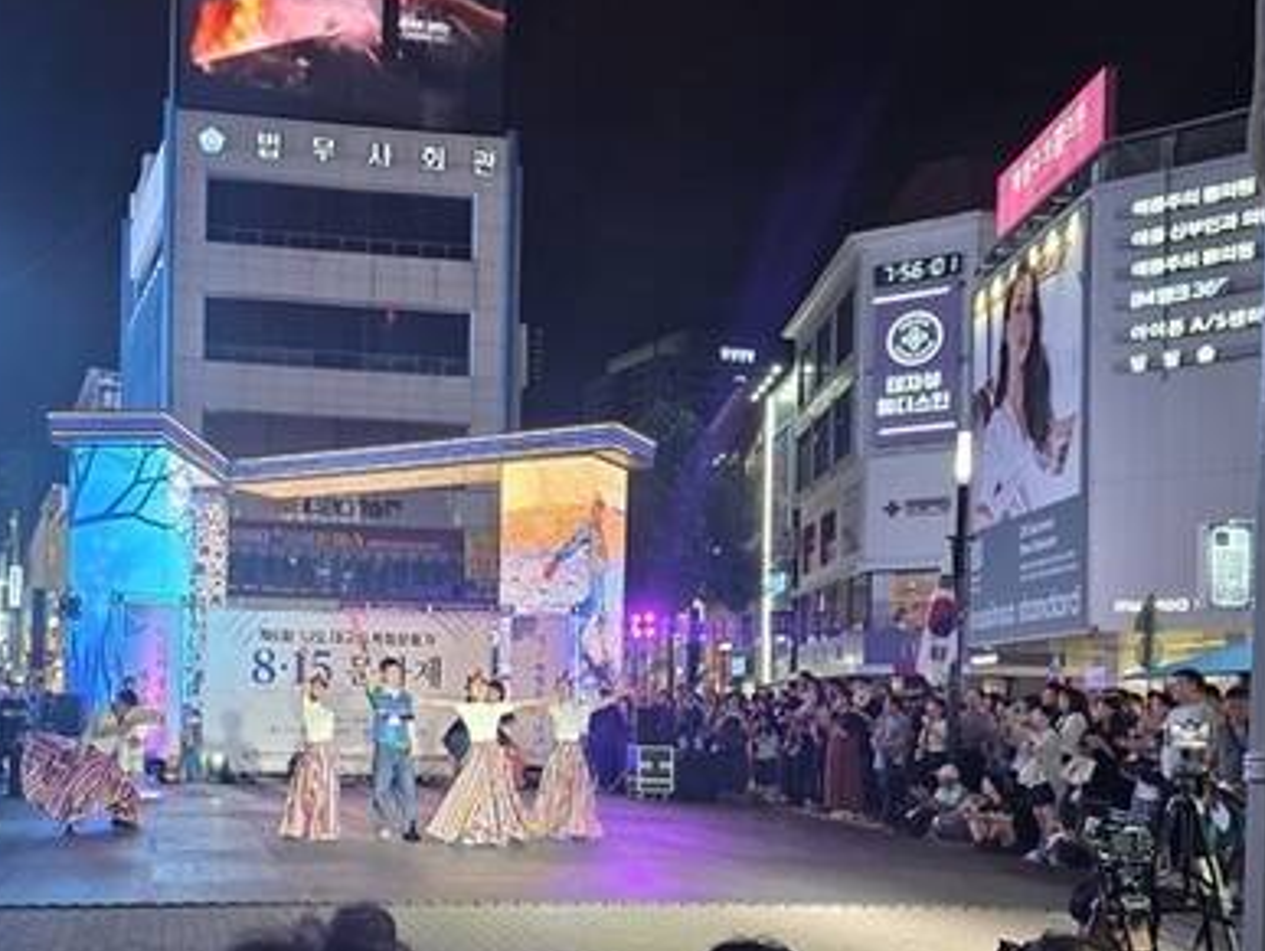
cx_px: 366
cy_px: 663
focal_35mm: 38
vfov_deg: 37.2
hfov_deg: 47.6
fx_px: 1390
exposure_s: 1/120
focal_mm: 6.3
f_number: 1.7
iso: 200
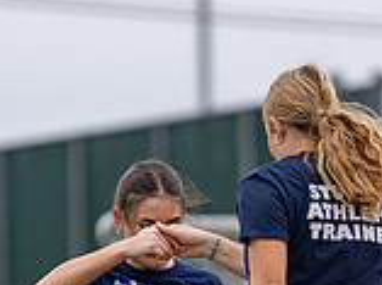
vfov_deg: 2.0
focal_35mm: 734
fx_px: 8081
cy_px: 451
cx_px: 197
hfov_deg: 2.7
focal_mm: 188
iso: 200
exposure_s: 1/3200
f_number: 2.8
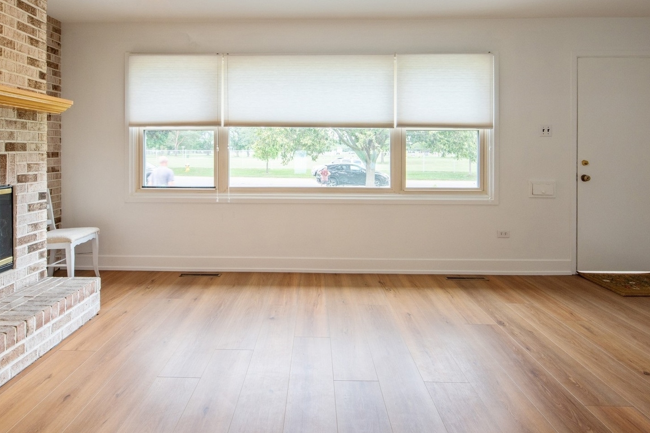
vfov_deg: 58.8
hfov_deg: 80.8
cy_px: 164
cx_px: 285
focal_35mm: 21
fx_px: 379
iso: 250
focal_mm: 15
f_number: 11
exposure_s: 1/15
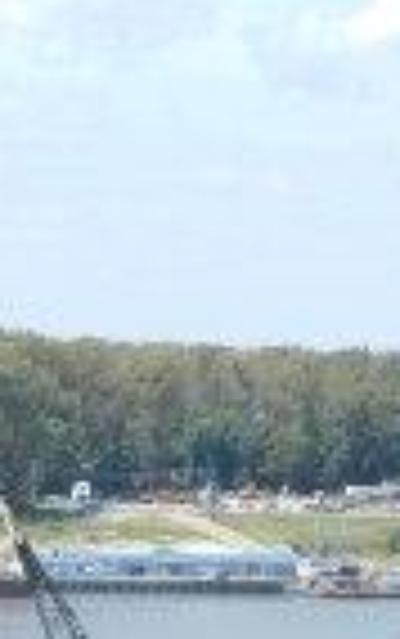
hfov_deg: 5.3
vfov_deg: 8.3
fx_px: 4352
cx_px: 27
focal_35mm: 250
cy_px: 693
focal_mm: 13.5
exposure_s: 1/500
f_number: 4.2
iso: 125
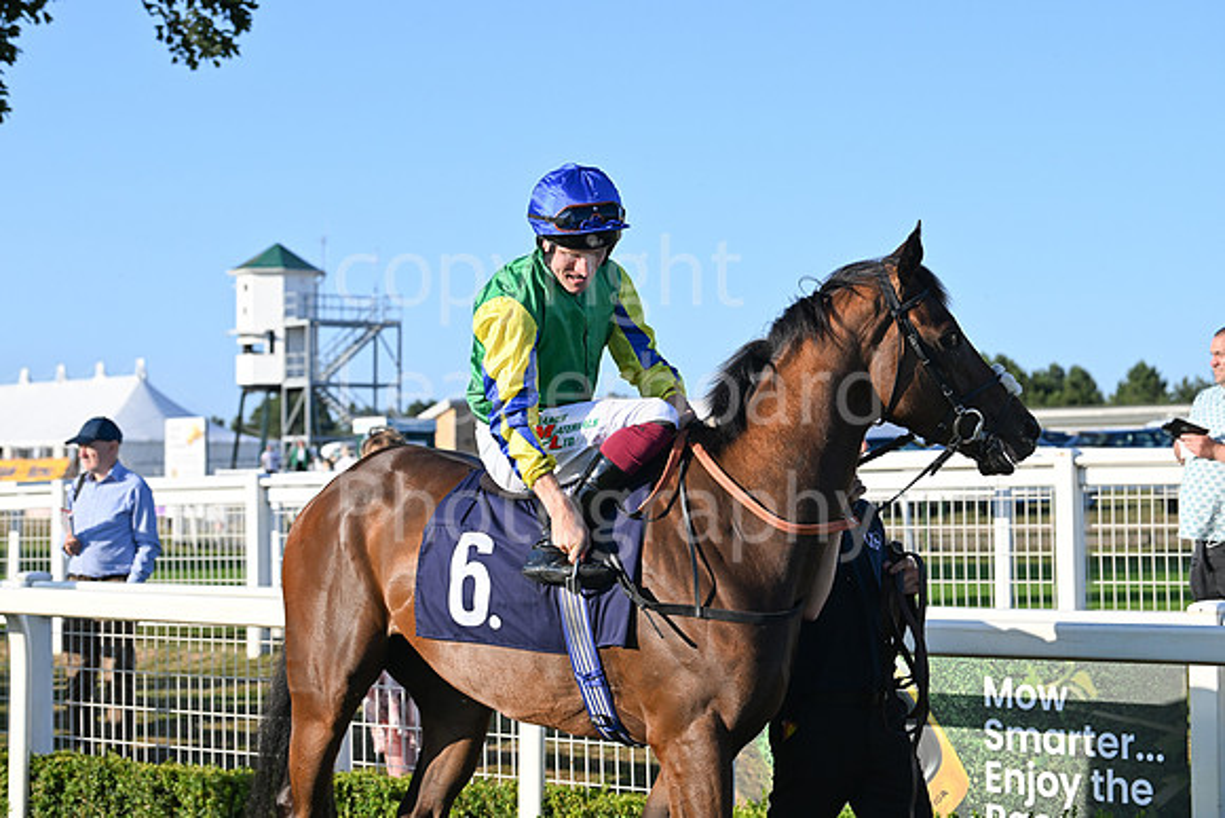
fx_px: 2791
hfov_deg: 24.8
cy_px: 409
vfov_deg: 16.7
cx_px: 612
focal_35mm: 82
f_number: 5.6
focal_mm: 82
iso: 800
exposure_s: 1/3200
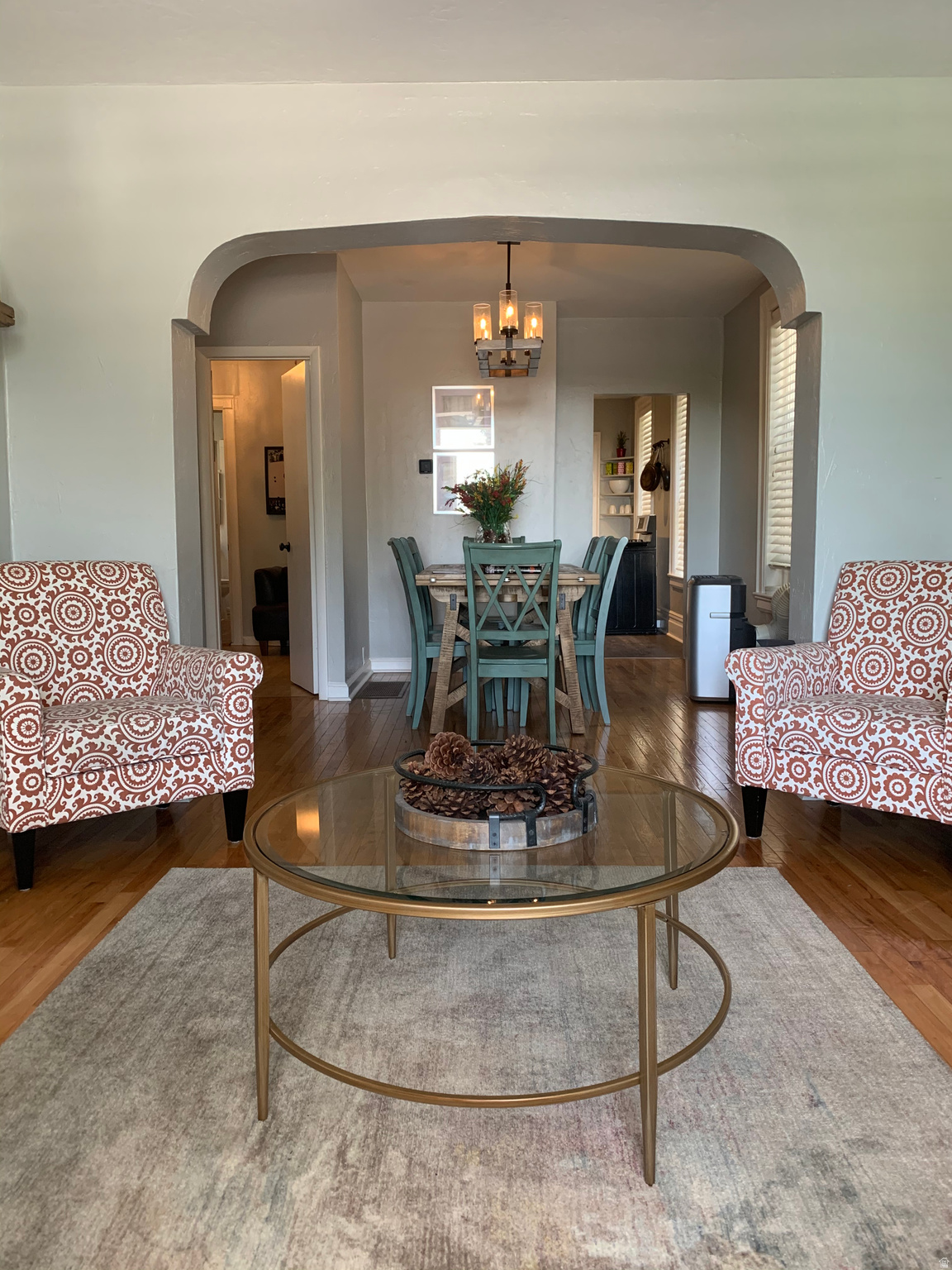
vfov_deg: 67.3
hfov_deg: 53.1
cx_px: 476
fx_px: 953
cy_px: 635
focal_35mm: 26
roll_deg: +0.3
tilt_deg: -4.2
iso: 160
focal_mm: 4.25
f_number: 1.8
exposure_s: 1/60
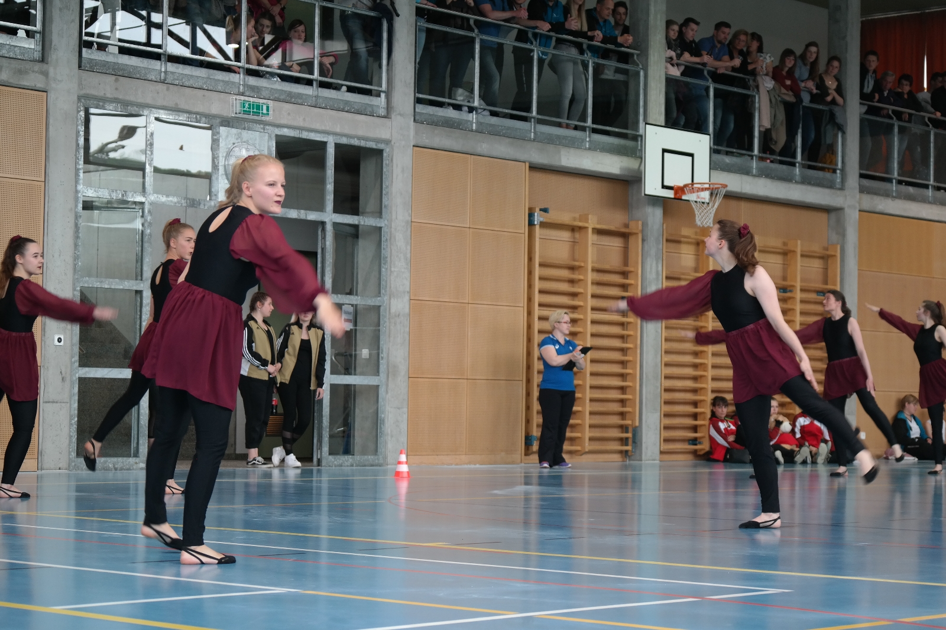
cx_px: 473
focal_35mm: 77
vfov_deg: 17.7
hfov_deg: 26.3
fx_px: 2023
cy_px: 315
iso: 400
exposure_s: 1/80
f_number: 4
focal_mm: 50
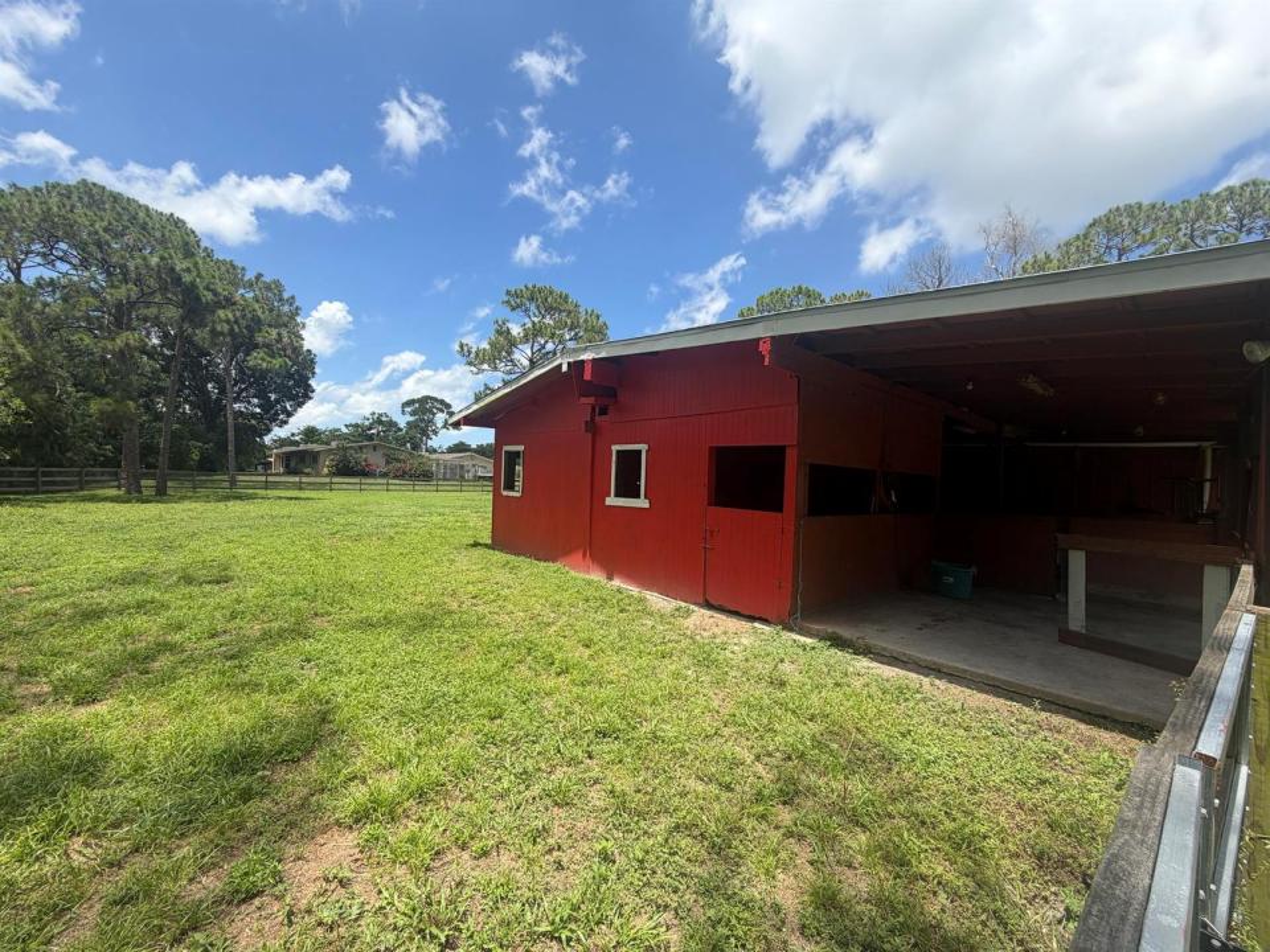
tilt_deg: -0.9
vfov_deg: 85.7
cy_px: 476
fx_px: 514
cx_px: 635
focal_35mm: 14
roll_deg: -2.1
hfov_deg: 102.1
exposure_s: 1/770
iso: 32
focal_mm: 2.22
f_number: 2.2
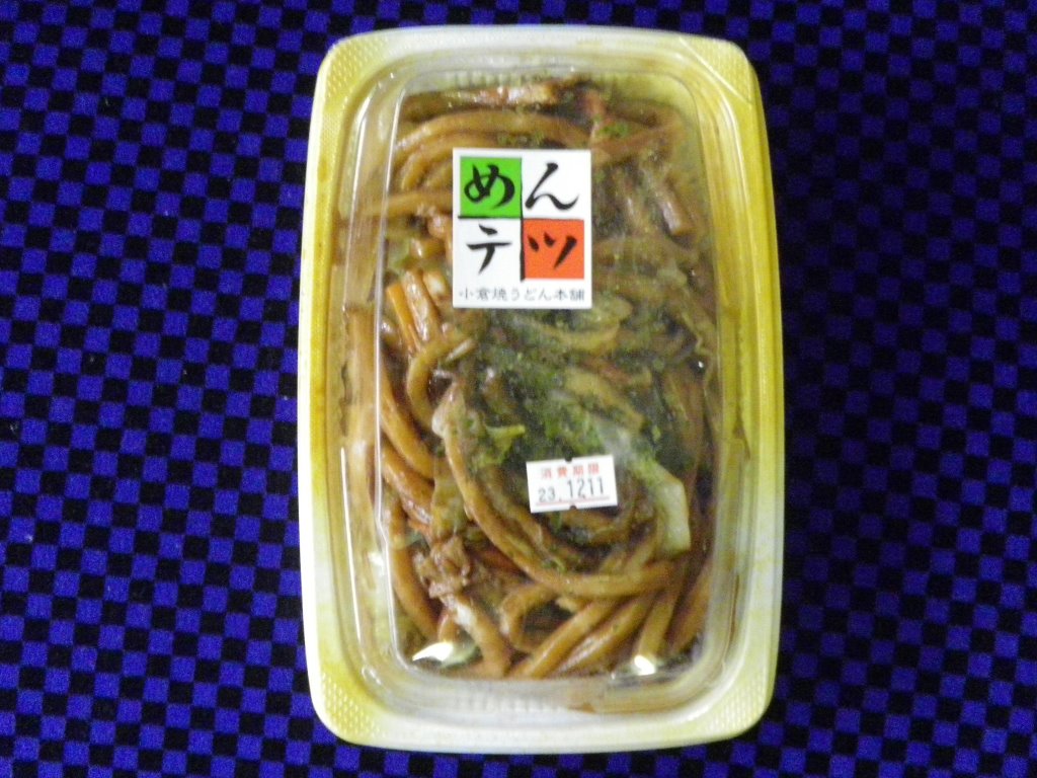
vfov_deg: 40.7
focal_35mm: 35
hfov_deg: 52.6
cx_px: 518
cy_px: 389
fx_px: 1049
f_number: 3.8
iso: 800
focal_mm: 6.2
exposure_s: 1/20
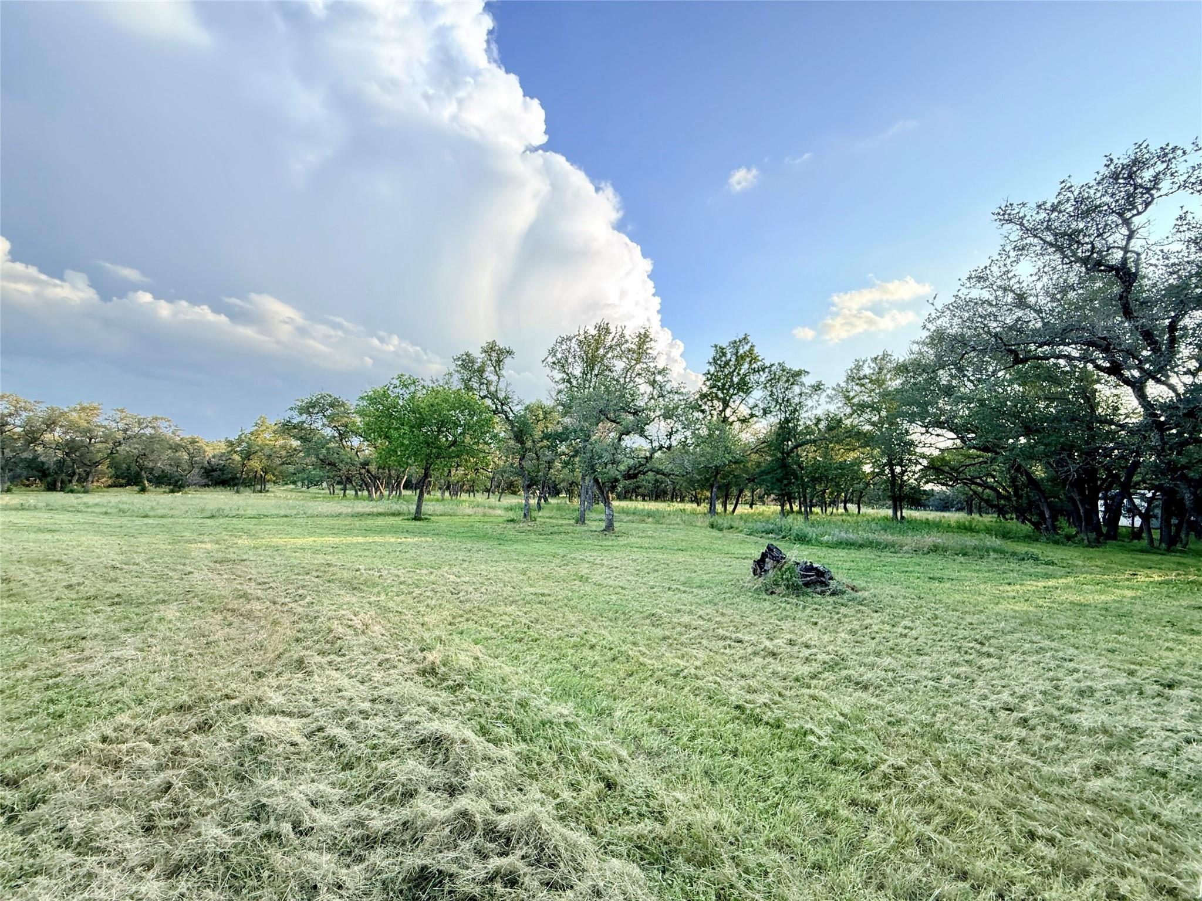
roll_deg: -2.4
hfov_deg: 102.1
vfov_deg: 85.7
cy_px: 450
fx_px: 486
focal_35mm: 14
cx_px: 601
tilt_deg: +3.5
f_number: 2.2
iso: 64
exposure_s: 1/162
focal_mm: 2.22
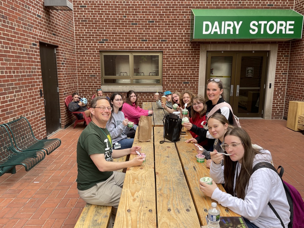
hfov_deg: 67.3
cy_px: 114
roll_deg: -2.2
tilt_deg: -10.7
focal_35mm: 26
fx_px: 228
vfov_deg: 53.1
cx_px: 152
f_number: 1.6
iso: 32
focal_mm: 4.2
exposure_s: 1/572
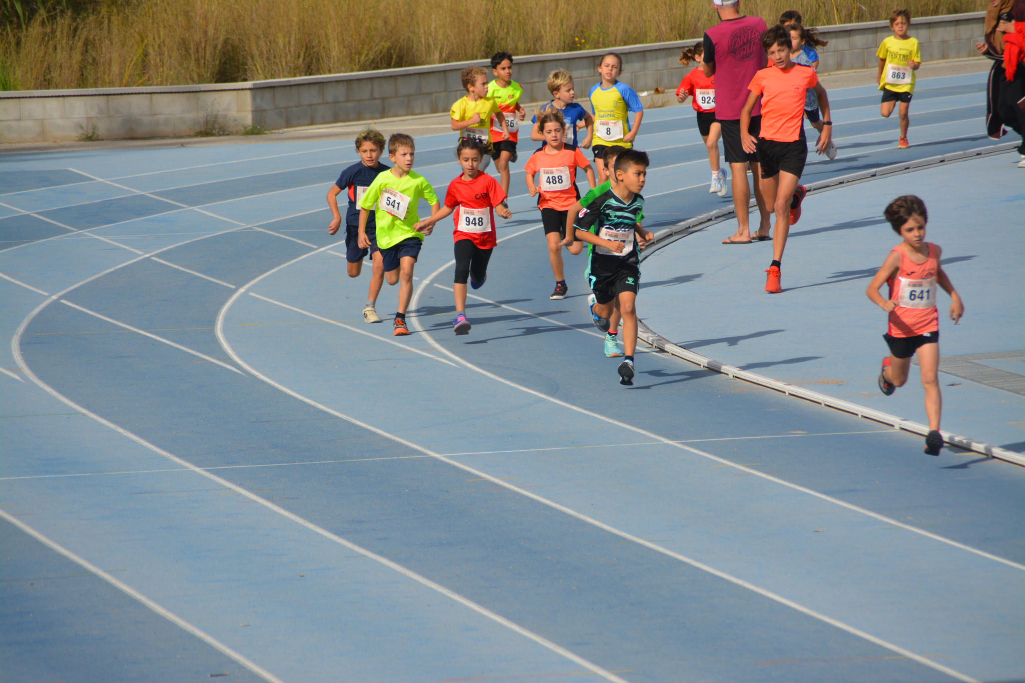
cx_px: 512
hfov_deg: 6.9
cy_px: 342
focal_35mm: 300
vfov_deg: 4.6
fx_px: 8540
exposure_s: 1/2000
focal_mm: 200
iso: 360
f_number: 6.3
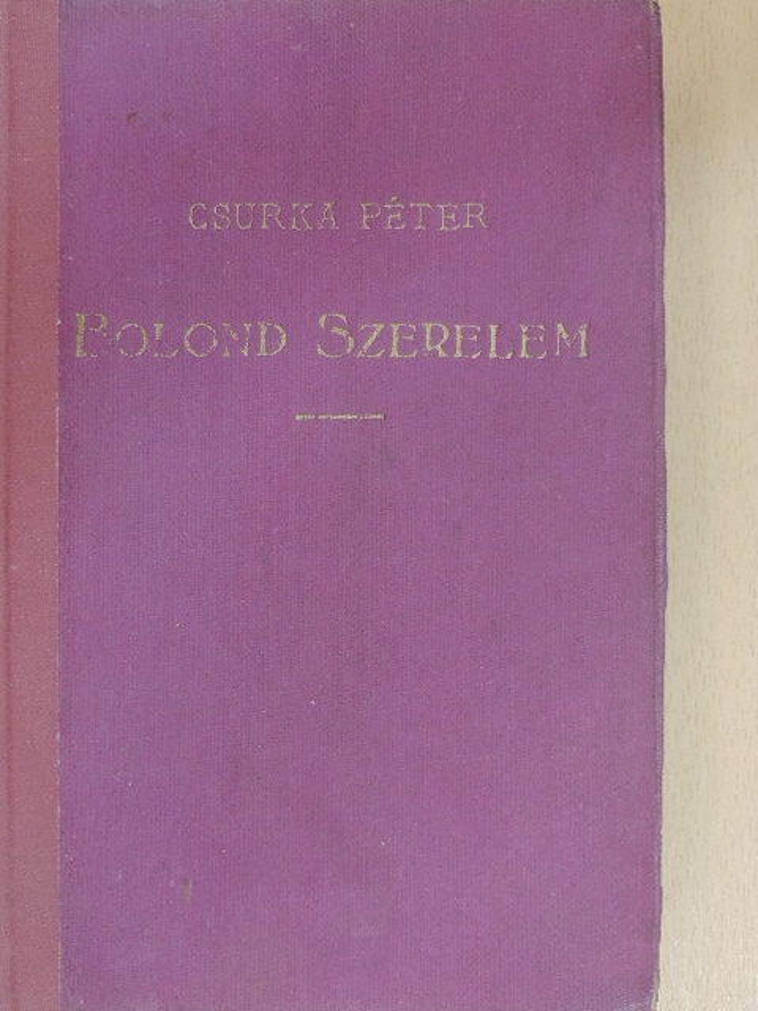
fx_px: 1606
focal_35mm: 55
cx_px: 379
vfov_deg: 34.9
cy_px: 506
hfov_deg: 26.6
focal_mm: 9.8
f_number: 5.2
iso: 800
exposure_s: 1/15
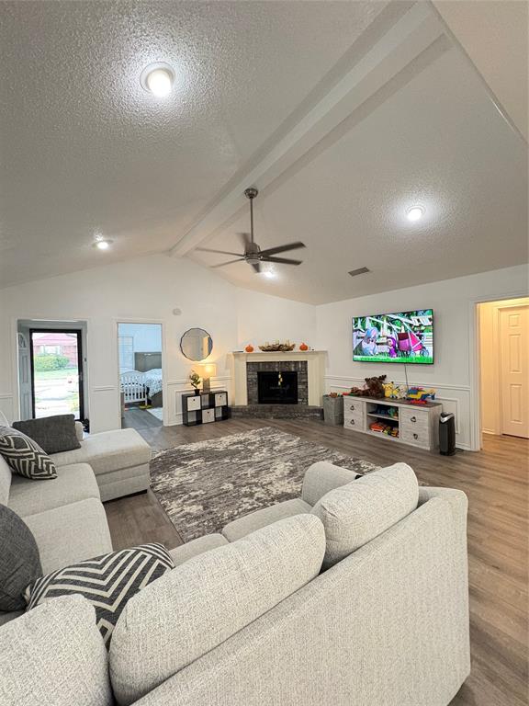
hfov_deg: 85.7
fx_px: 285
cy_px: 353
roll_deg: +0.9
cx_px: 264
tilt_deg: +0.7
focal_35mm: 14
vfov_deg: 102.1
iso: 500
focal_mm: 2.22
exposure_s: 1/60
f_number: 2.2
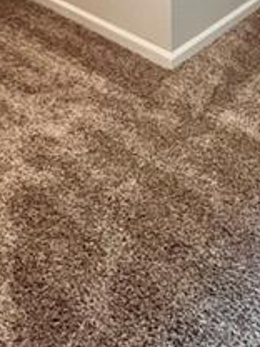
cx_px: 210
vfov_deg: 30.3
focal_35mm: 48
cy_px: -117
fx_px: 481
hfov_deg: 29.5
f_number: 1.8
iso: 250
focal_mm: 1.57
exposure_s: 1/60
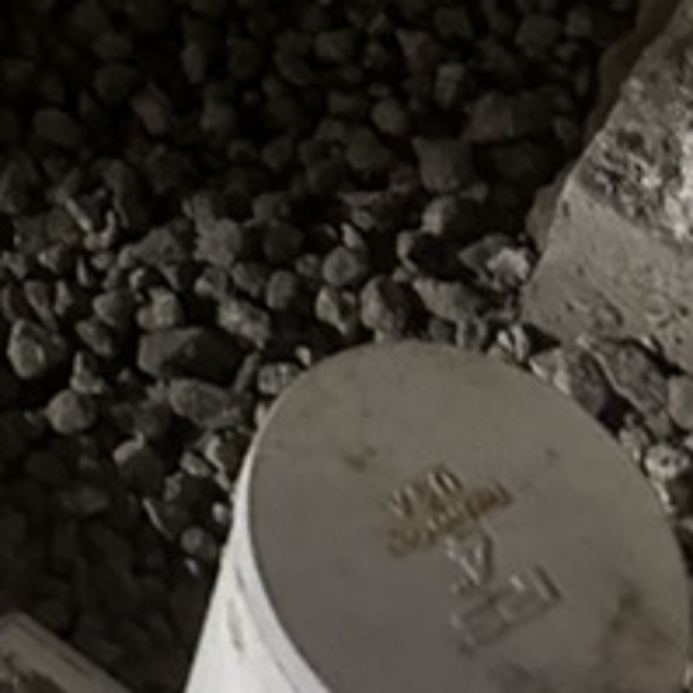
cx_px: -387
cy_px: -696
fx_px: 2469
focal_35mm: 109
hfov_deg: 14.7
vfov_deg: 13.6
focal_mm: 6.86
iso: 1250
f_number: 1.78
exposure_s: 1/30
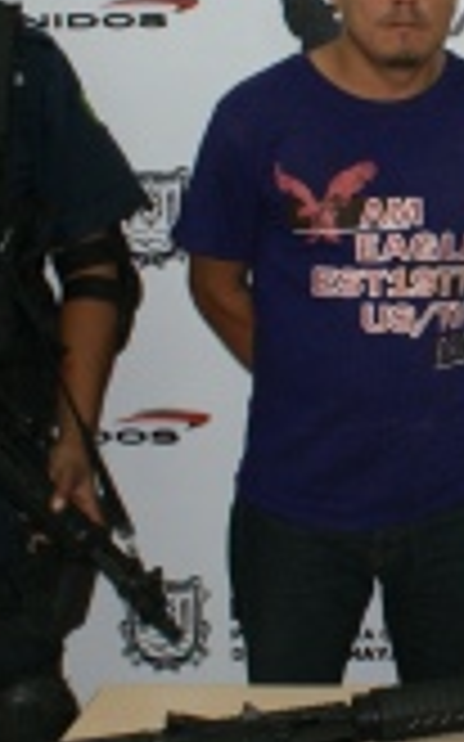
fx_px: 1519
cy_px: 306
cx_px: 813
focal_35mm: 75
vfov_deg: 27.5
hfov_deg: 15.2
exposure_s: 1/60
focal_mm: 20
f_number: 5.6
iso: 400
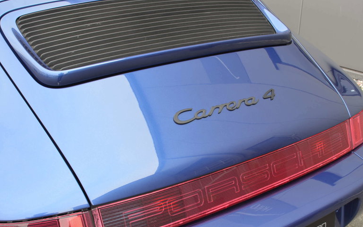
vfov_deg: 26.3
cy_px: 120
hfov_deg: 41.1
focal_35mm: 49
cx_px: 181
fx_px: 485
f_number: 5.6
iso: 180
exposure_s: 1/60
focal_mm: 32
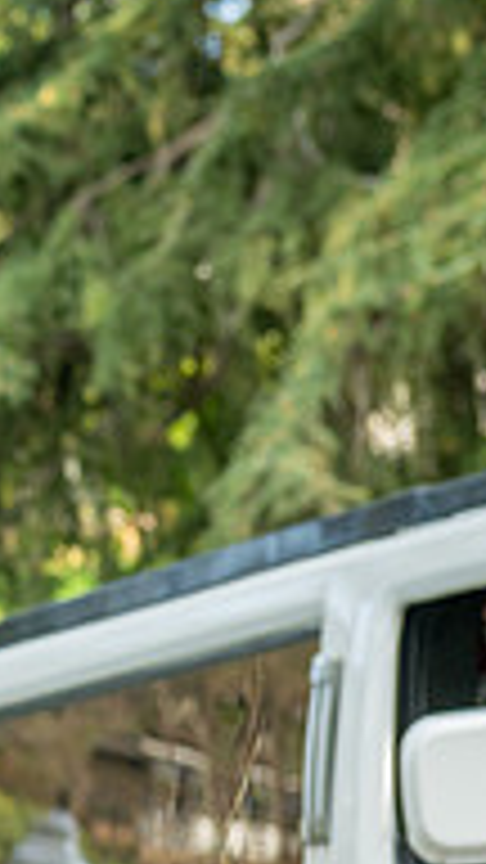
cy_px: 789
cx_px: -731
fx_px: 5430
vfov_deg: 9.1
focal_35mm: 237
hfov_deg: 5.0
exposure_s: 1/250
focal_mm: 66
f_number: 6.3
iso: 160
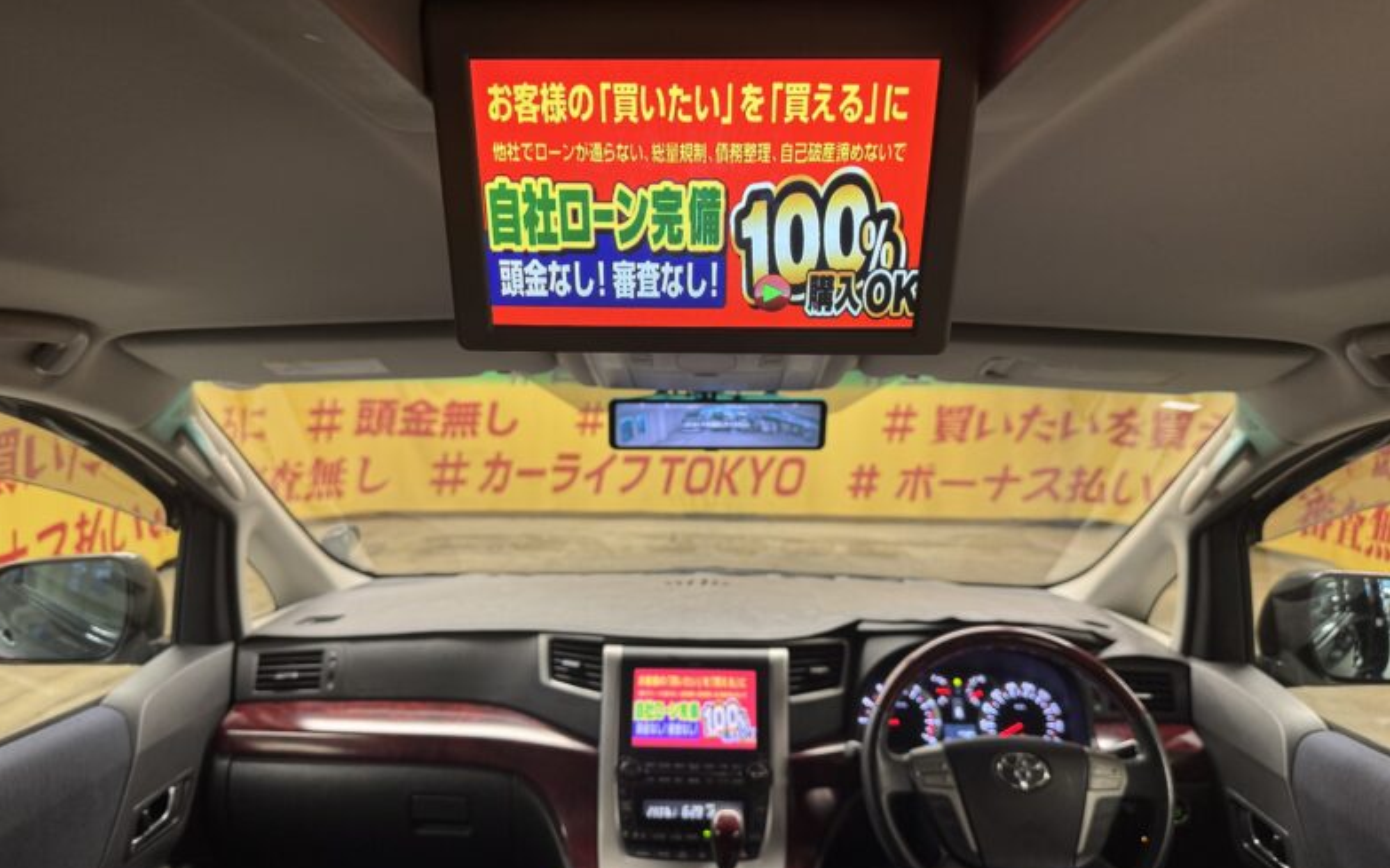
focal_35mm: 26
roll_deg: -0.6
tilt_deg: -5.3
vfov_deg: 47.5
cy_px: 462
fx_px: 985
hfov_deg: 70.4
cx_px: 682
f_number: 1.78
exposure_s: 1/60
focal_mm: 6.76
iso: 160
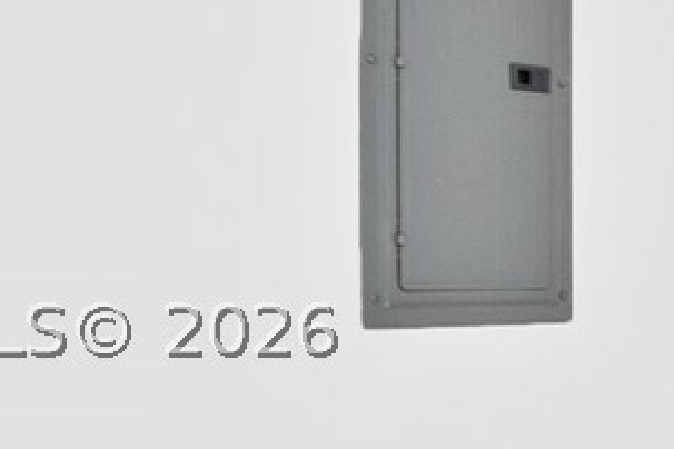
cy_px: 326
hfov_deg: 18.7
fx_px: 1573
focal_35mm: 84
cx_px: 1211
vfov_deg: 16.2
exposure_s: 1/15
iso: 360
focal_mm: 10
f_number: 8
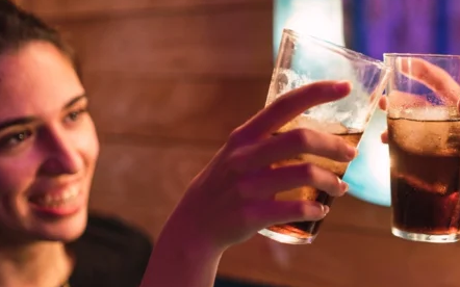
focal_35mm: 62
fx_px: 777
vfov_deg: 20.9
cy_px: 163
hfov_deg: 32.1
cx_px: 365
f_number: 1.4
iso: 800
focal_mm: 35
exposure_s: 1/160
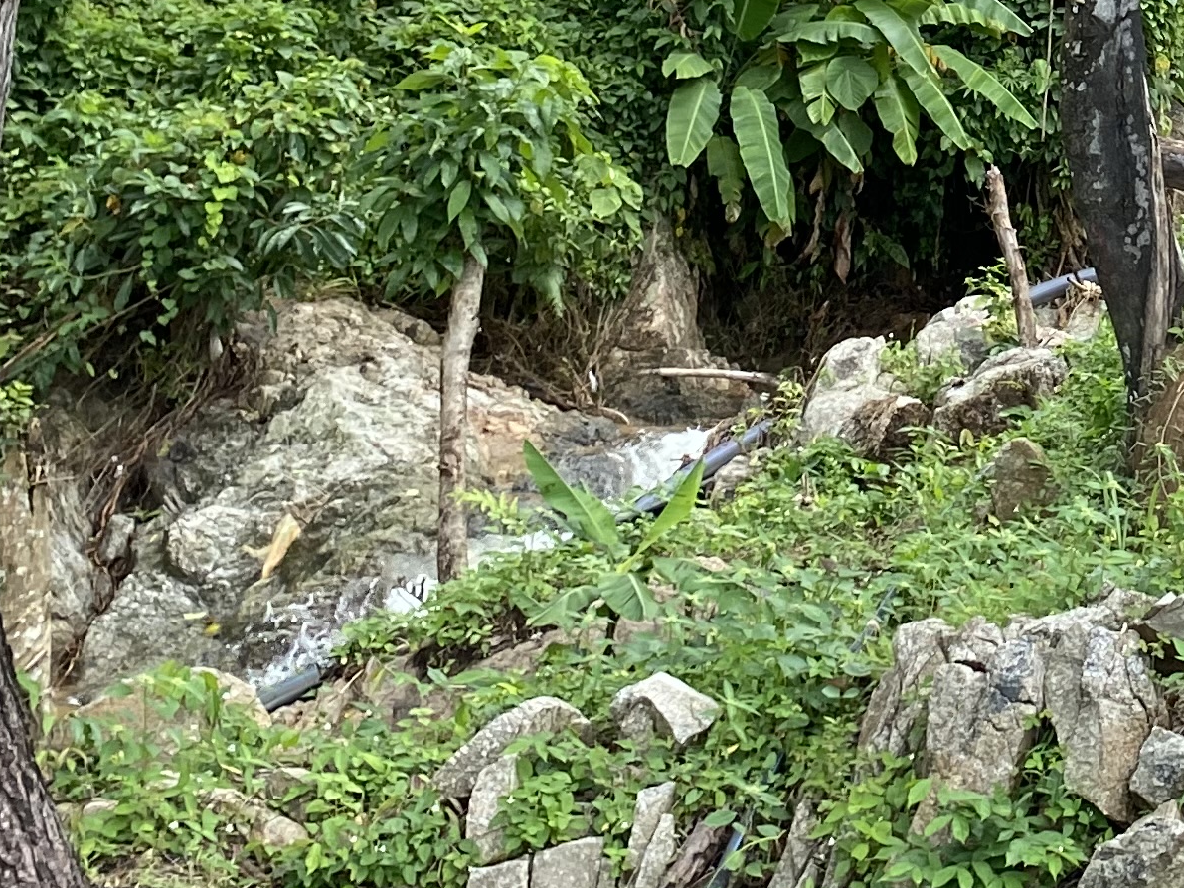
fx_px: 3010
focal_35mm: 88
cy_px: -398
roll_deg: -1.9
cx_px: 1427
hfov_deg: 20.8
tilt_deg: +12.9
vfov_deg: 15.6
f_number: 1.8
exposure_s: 1/742
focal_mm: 4.25
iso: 32
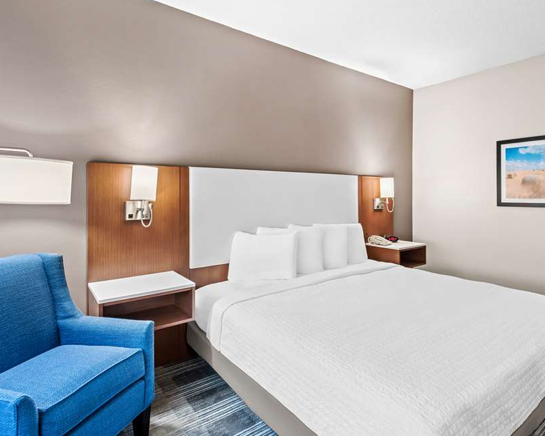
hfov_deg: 83.3
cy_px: 211
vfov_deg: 70.8
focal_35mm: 19
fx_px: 306
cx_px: 282
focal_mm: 16
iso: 200
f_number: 9
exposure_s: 1.3
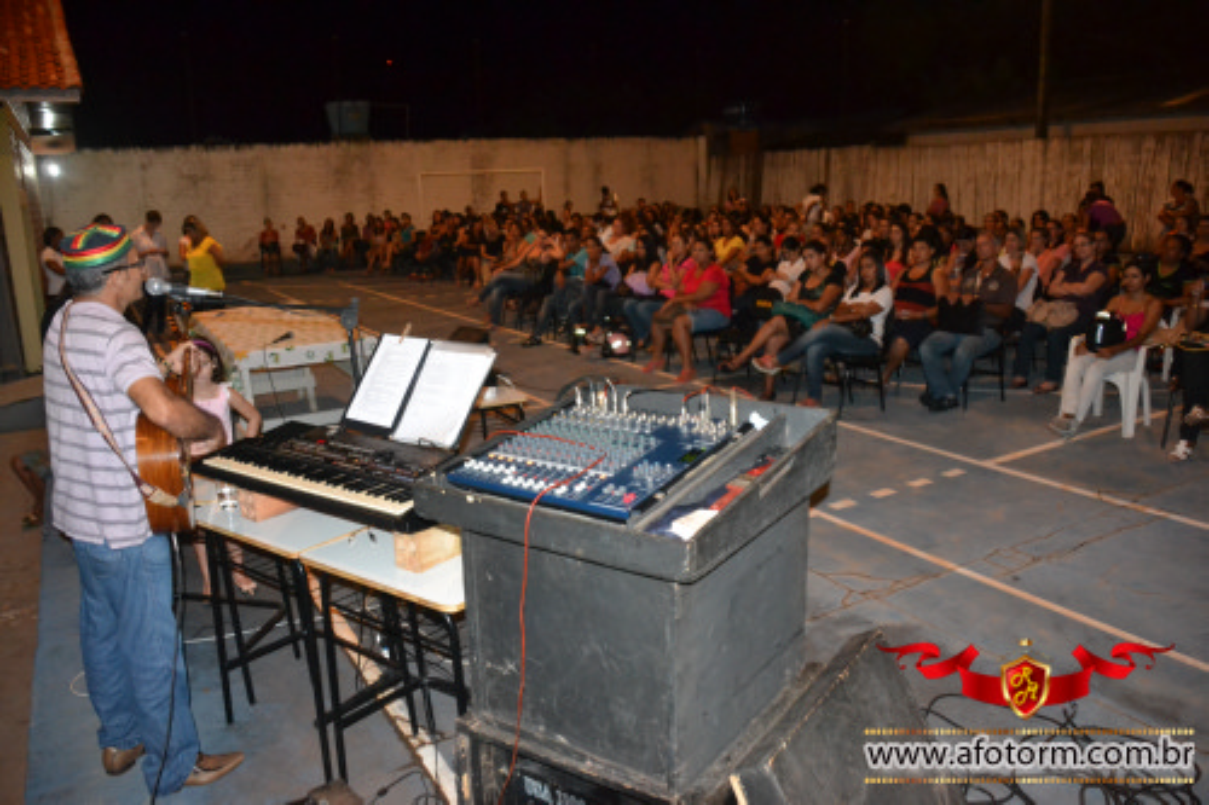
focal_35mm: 30
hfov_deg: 61.9
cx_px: 604
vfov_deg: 43.6
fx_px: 1007
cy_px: 402
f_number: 3.5
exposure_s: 1/60
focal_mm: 20
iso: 3200
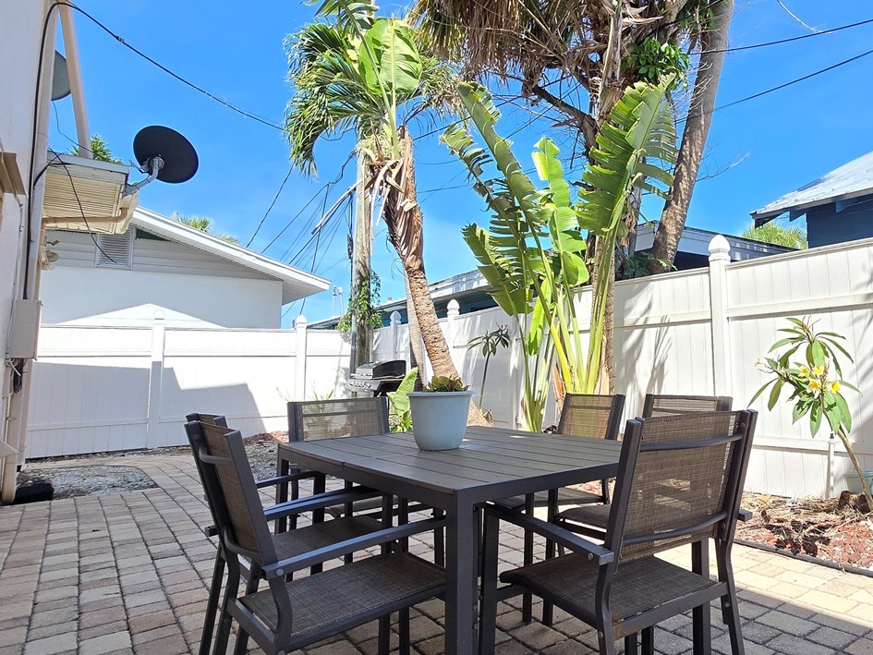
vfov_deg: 60.9
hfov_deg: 71.7
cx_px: 643
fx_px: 555
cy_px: 291
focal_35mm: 22
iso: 50
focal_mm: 2.2
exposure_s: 1/942
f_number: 2.2
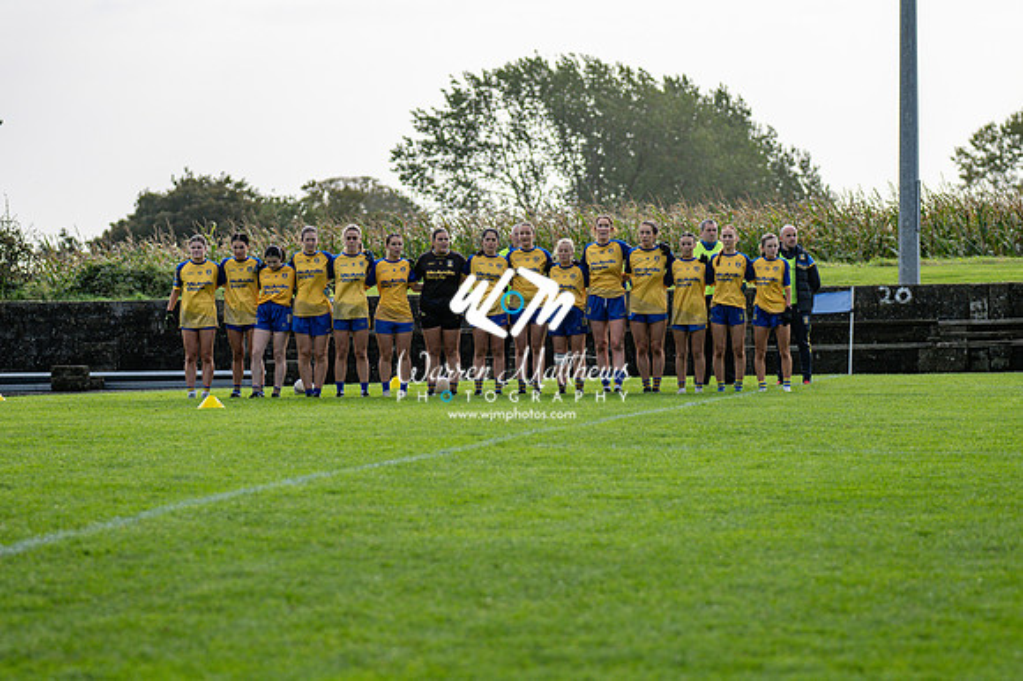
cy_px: 340
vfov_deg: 7.3
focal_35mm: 187
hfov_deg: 11.0
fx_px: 5311
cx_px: 512
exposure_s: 1/3200
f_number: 2.8
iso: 180
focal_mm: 125
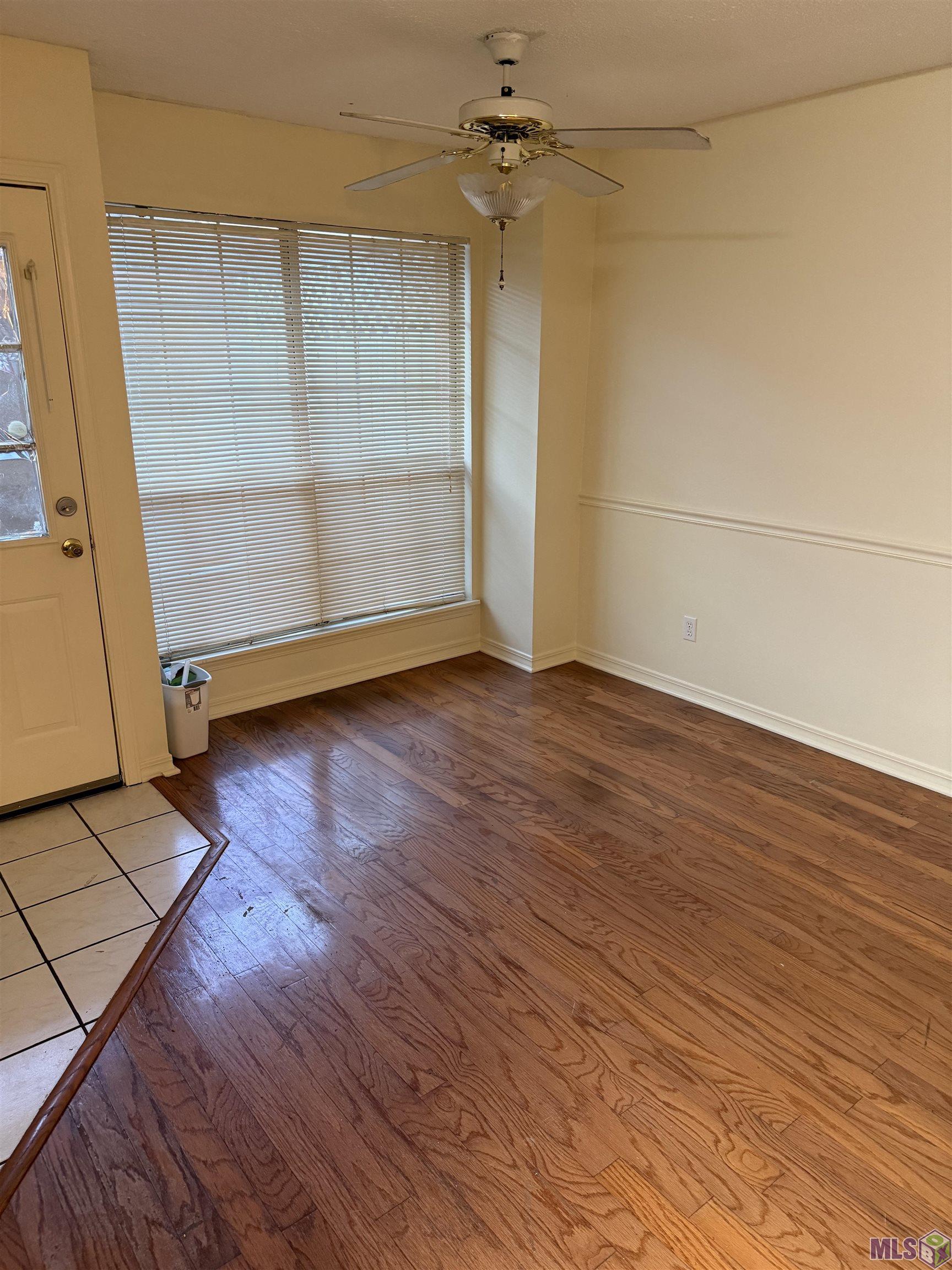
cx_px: 476
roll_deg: +0.1
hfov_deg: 56.8
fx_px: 880
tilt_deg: -16.4
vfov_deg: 71.6
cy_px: 635
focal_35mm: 24
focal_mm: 6.76
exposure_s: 1/60
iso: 400
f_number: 1.78
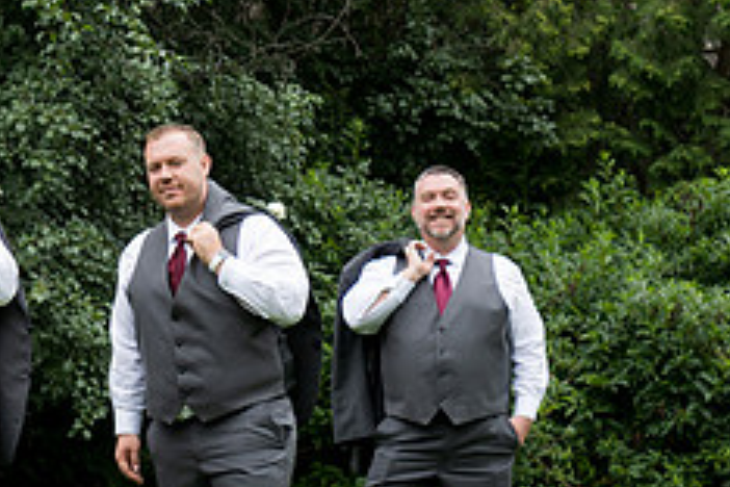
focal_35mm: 128
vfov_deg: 10.7
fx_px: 2595
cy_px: 261
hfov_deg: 15.6
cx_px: -73
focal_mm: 48
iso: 80
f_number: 2.8
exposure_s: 1/320
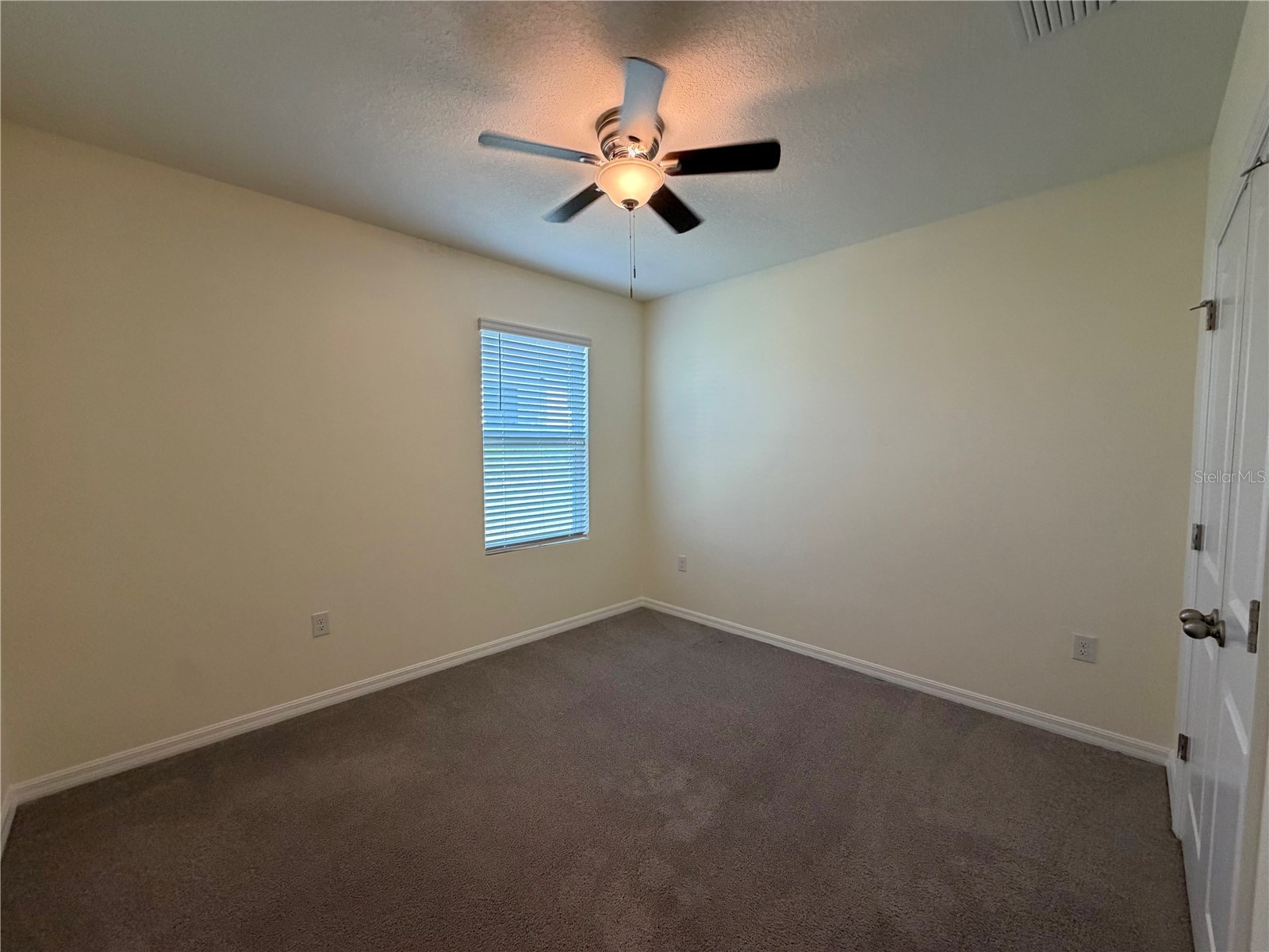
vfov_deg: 85.7
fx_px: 513
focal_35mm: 14
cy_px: 476
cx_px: 634
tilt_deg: -4.0
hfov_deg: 102.1
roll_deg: +0.2
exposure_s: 1/120
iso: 250
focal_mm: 2.22
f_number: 2.2
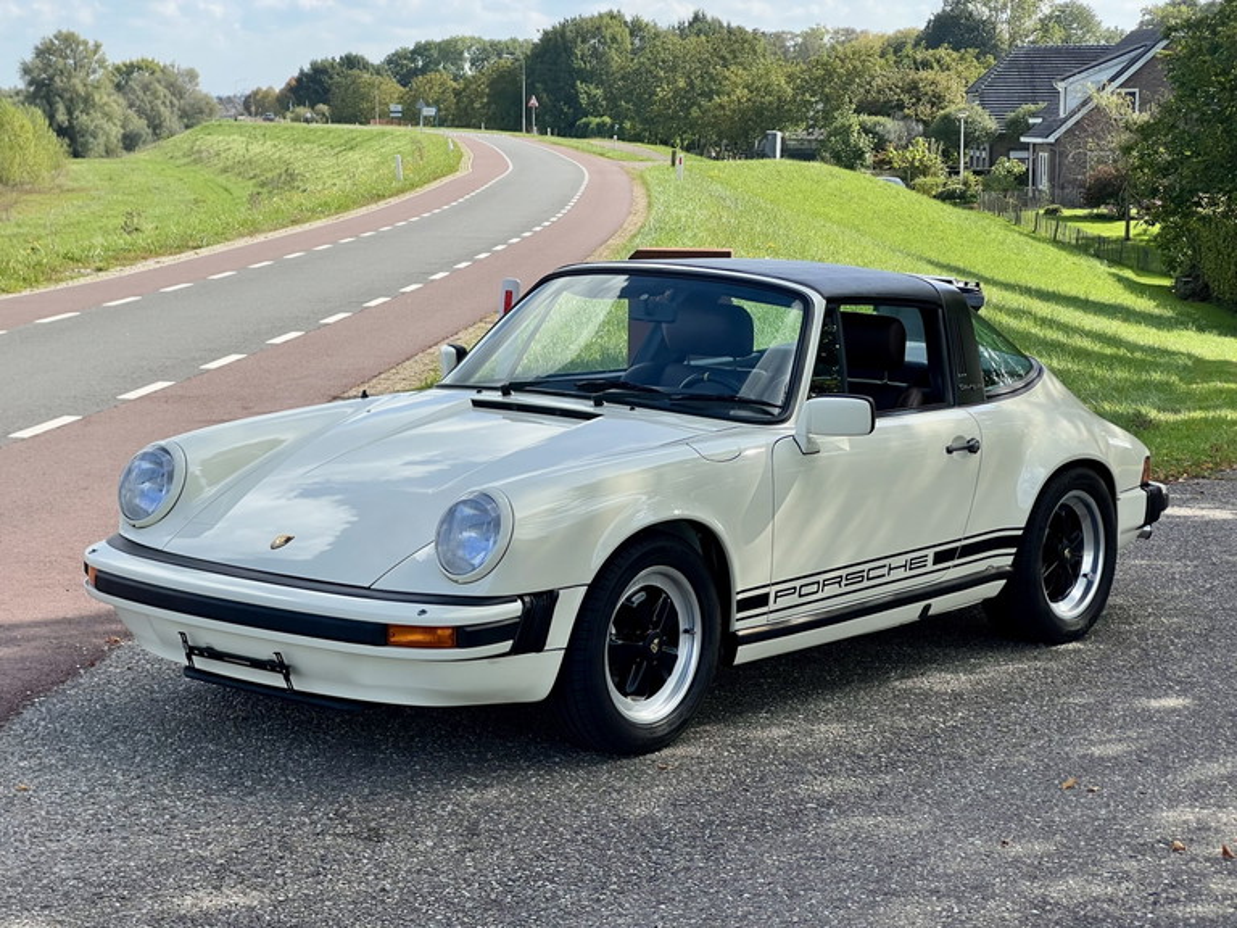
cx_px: 618
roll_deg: +1.6
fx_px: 2752
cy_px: 464
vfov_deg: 19.1
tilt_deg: -6.3
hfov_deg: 25.3
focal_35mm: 77
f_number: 2.8
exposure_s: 1/492
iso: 32
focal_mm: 9
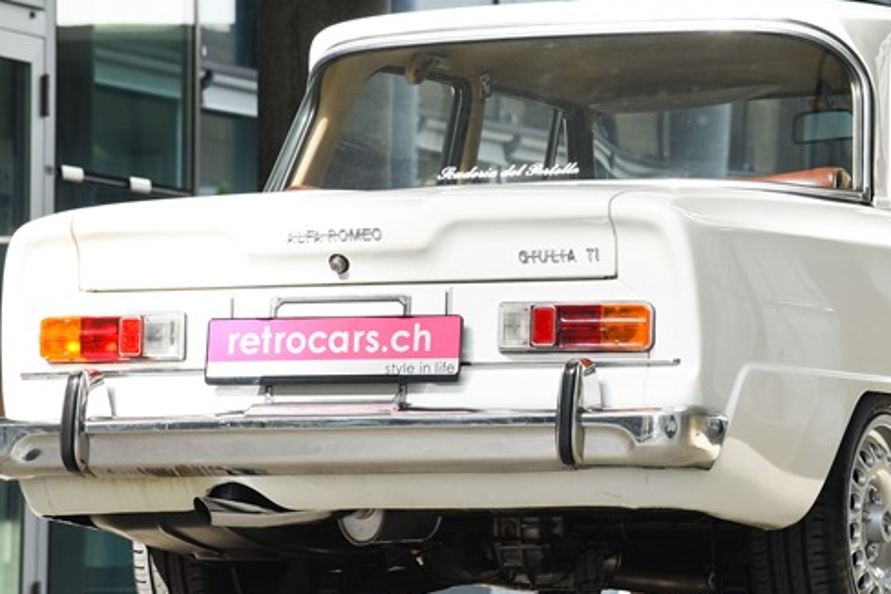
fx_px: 5764
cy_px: 261
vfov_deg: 5.9
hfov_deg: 8.8
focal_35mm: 233
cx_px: 653
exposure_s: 1/160
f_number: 8
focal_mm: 120
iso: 320
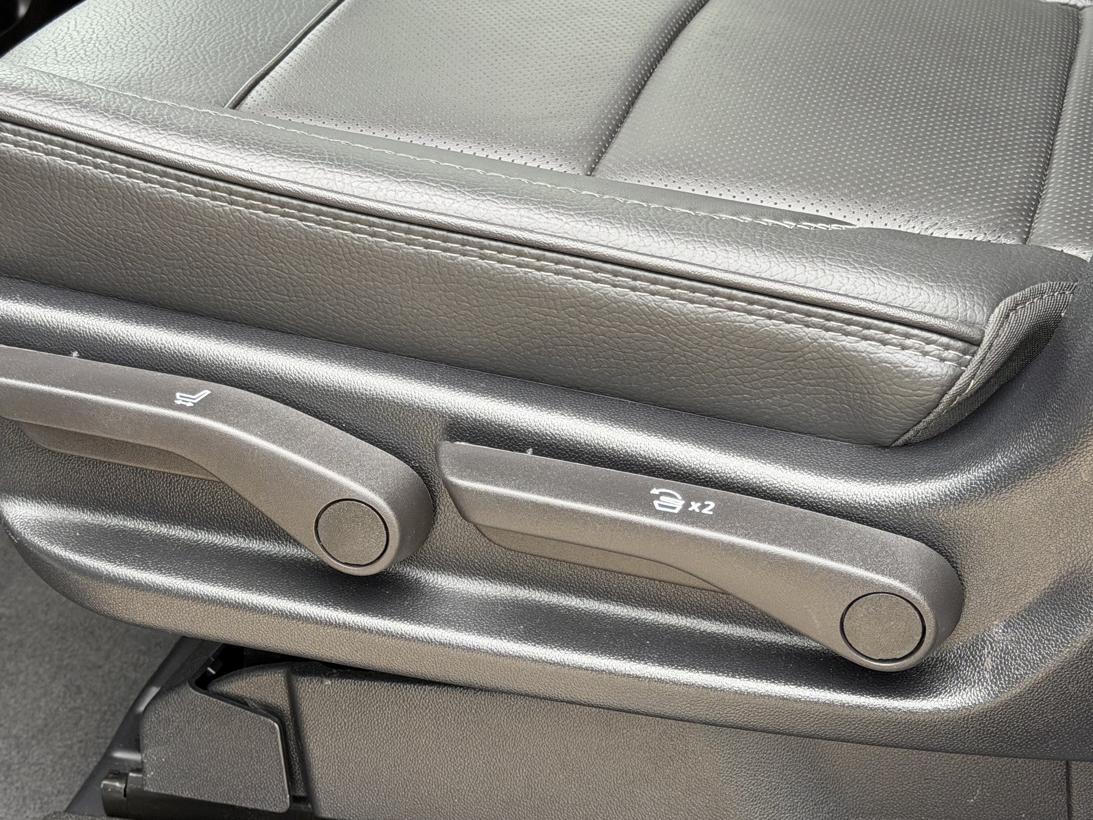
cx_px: 483
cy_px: 470
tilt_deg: -27.8
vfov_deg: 22.2
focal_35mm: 66
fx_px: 2084
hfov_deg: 29.4
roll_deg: +5.2
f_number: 1.78
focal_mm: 6.76
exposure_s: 1/181
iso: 64
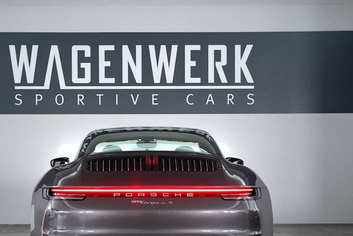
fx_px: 626
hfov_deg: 31.3
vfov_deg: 21.2
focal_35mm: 64
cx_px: 133
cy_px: 162
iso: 12800
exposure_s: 1/40
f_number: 5.6
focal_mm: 44.6
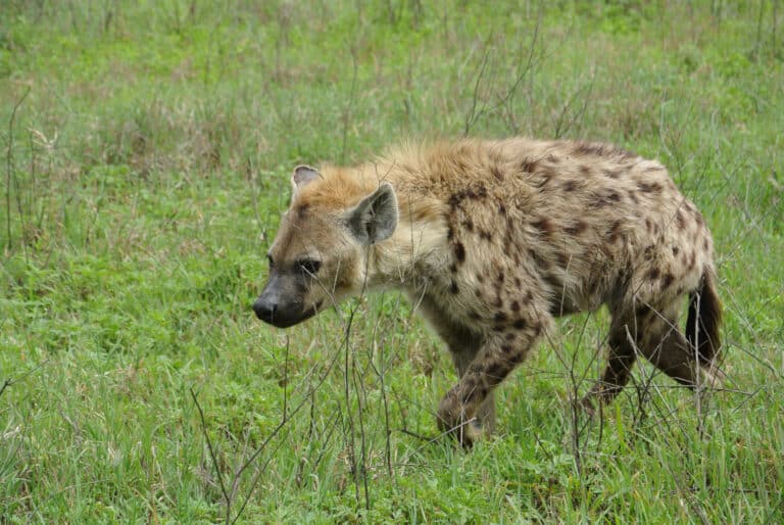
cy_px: 262
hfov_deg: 11.9
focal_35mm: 172
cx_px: 392
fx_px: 3750
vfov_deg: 8.0
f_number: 4.5
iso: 100
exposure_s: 1/640
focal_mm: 64
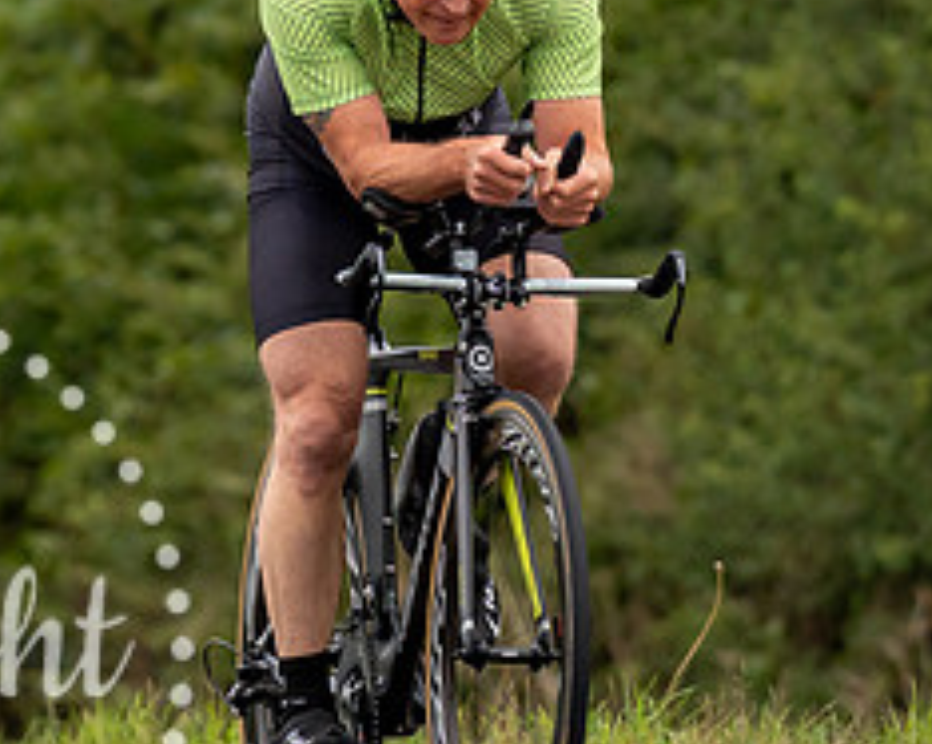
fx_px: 21368
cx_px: 526
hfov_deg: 2.5
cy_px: 0
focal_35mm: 775
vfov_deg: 2.0
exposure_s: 1/1000
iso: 1000
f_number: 3.2
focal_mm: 200
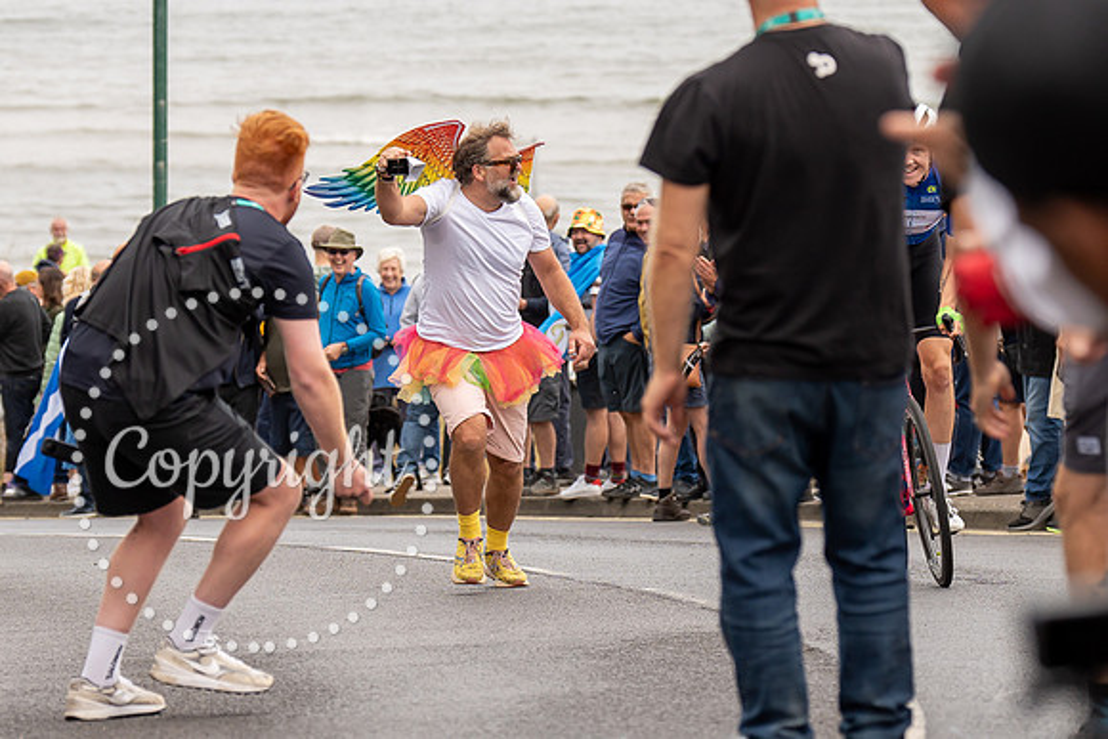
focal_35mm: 217
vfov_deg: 6.3
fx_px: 6692
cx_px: 541
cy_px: 265
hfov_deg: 9.5
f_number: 3.5
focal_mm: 103
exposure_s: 1/1000
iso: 320
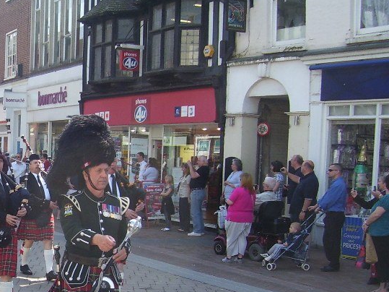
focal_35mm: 65
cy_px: 219
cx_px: 22
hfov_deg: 28.4
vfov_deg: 22.4
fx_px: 730
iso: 80
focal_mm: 5.6
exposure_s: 1/500
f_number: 2.7
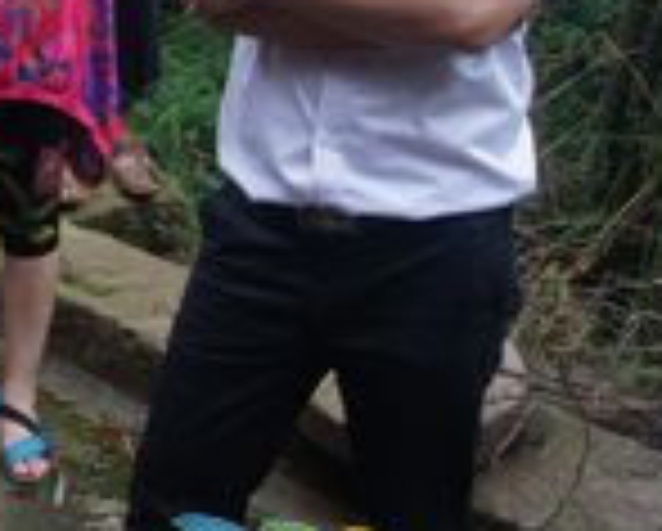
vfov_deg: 17.4
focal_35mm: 86
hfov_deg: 19.0
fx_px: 1687
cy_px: -34
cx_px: -383
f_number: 5.6
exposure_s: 1/50
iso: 200
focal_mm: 18
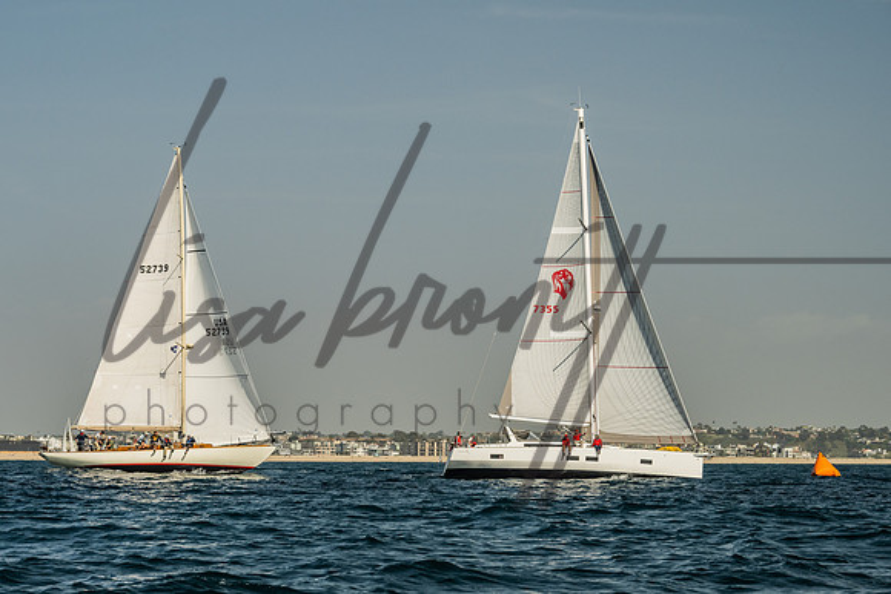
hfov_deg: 18.9
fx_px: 2675
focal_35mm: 108
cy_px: 296
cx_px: 406
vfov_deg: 12.7
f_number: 6.3
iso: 320
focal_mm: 88
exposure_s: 1/1250
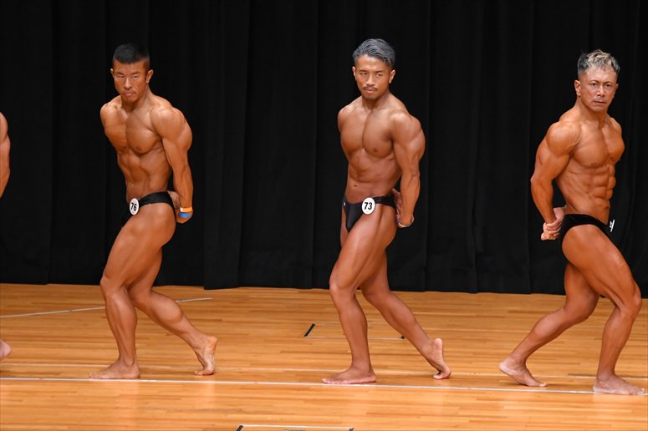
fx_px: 5128
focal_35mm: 285
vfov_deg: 4.8
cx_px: 324
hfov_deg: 7.2
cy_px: 216
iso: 4000
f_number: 5.6
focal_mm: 190
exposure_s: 1/400
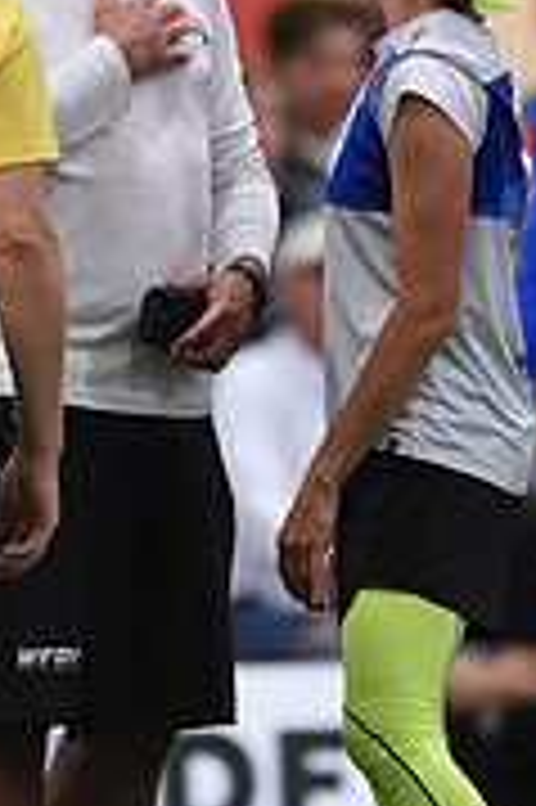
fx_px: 28976
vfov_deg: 1.6
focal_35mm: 1295
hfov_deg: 1.1
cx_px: 169
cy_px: 23
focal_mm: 400
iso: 10000
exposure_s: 1/640
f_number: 2.8
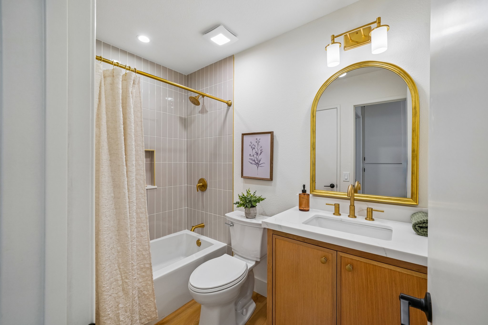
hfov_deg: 104.3
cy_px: 162
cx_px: 244
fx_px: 190
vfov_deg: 81.2
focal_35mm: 14
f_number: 8
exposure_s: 1/30
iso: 500
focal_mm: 14
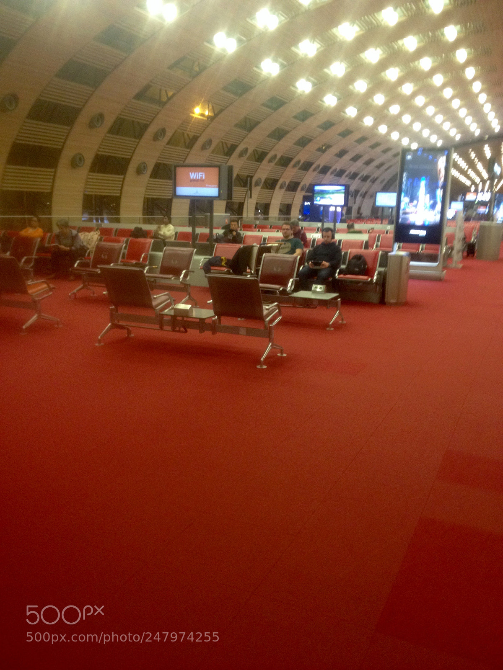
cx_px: 252
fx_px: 678
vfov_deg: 52.6
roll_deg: -0.7
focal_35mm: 35
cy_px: 335
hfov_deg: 40.7
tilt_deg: -11.1
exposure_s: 1/20
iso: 160
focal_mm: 4.28
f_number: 2.4
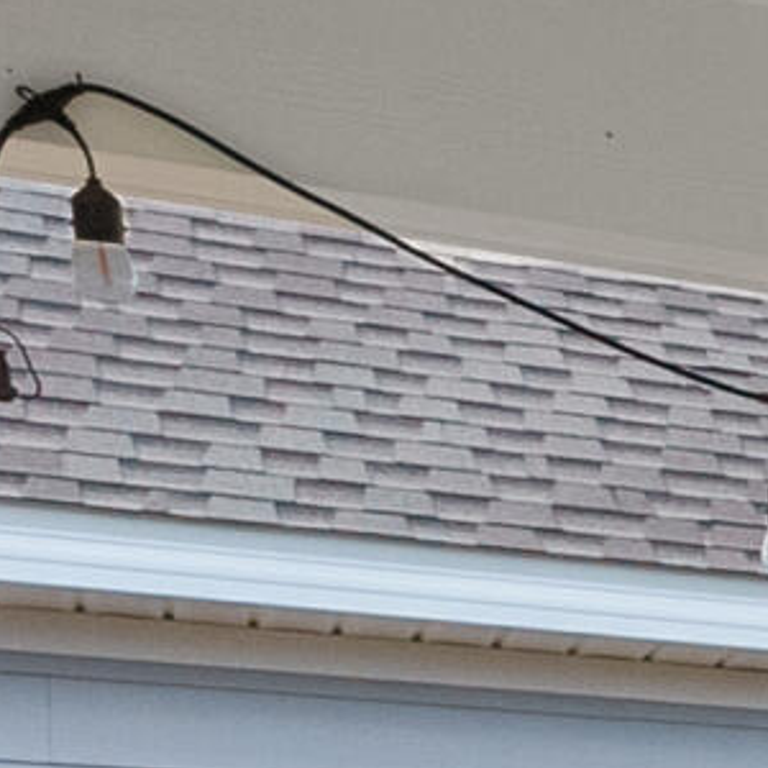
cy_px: 1183
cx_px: 3154
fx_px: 2987
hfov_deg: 7.9
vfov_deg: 13.7
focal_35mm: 119
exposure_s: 1/160
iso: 640
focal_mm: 14
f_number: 7.1
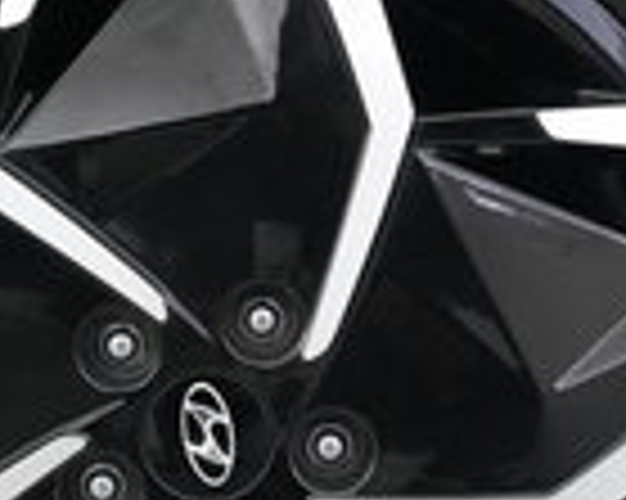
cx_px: 212
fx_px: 2000
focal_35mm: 108
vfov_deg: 14.2
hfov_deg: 17.7
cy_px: 419
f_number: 2.8
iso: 5000
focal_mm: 25
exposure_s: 1/160
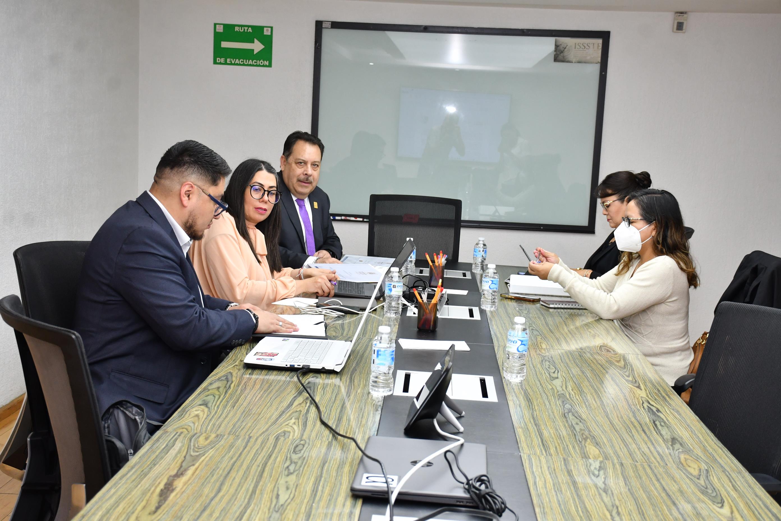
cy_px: 260
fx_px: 1128
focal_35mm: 52
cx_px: 390
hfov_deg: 38.2
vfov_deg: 26.0
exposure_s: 1/125
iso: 1000
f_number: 5.6
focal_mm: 35
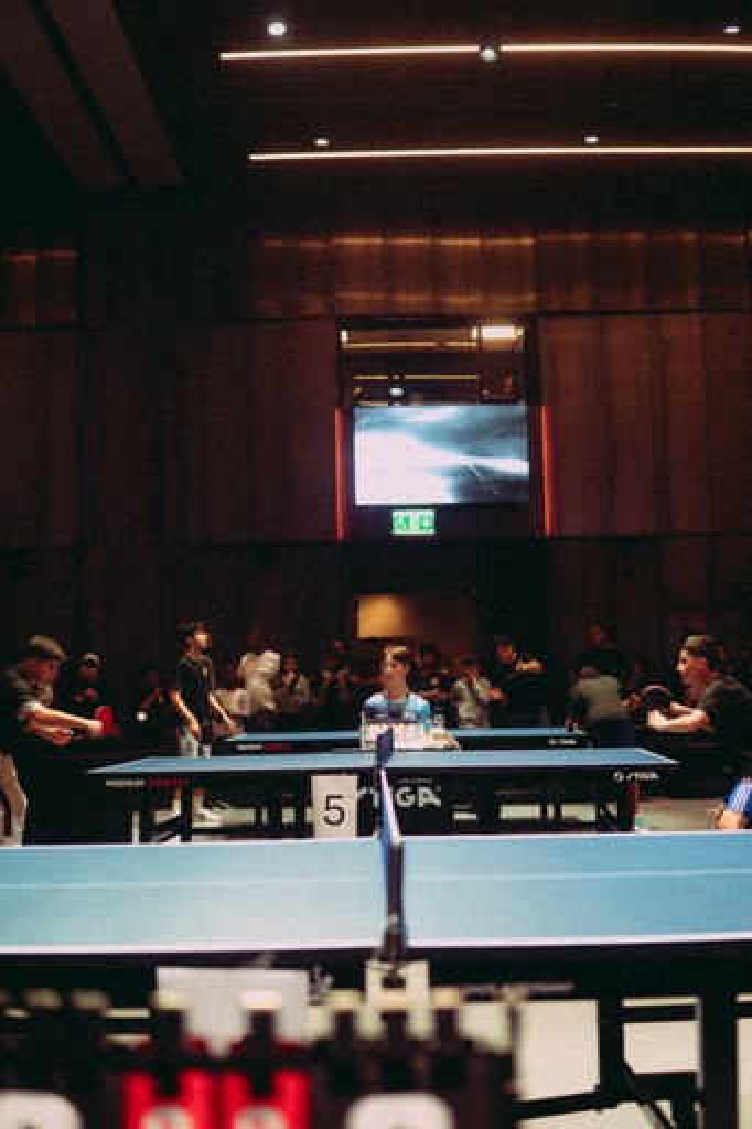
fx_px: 1411
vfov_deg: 43.6
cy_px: 564
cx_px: 376
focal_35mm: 45
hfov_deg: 29.8
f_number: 1.7
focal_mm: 30
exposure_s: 1/200
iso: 1600
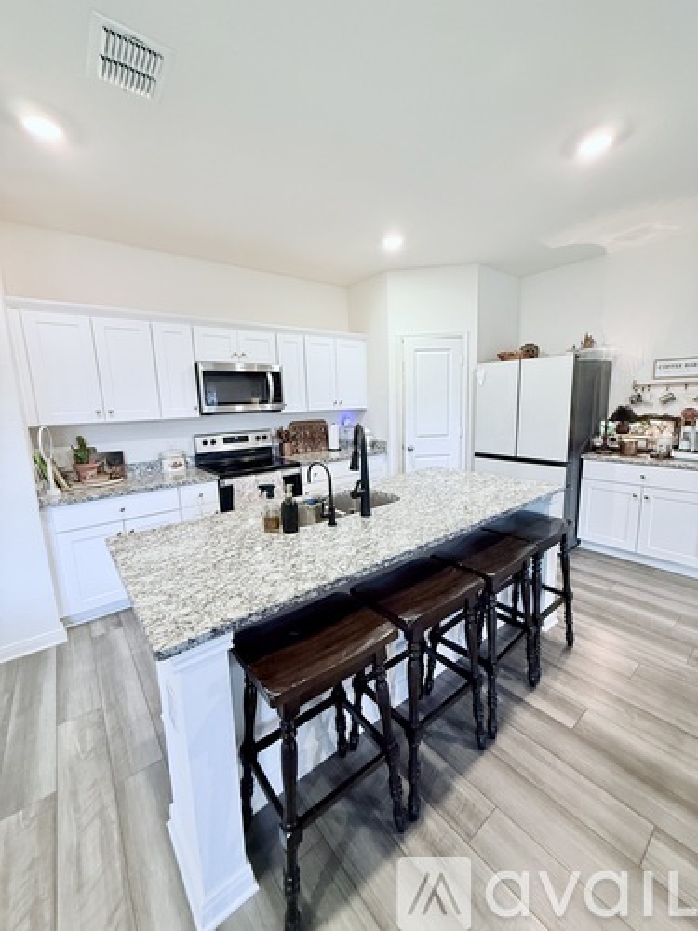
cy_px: 466
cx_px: 349
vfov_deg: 102.1
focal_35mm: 14
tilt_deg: -8.1
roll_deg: +2.2
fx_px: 376
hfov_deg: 85.7
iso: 320
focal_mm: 2.22
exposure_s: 1/60
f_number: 2.2
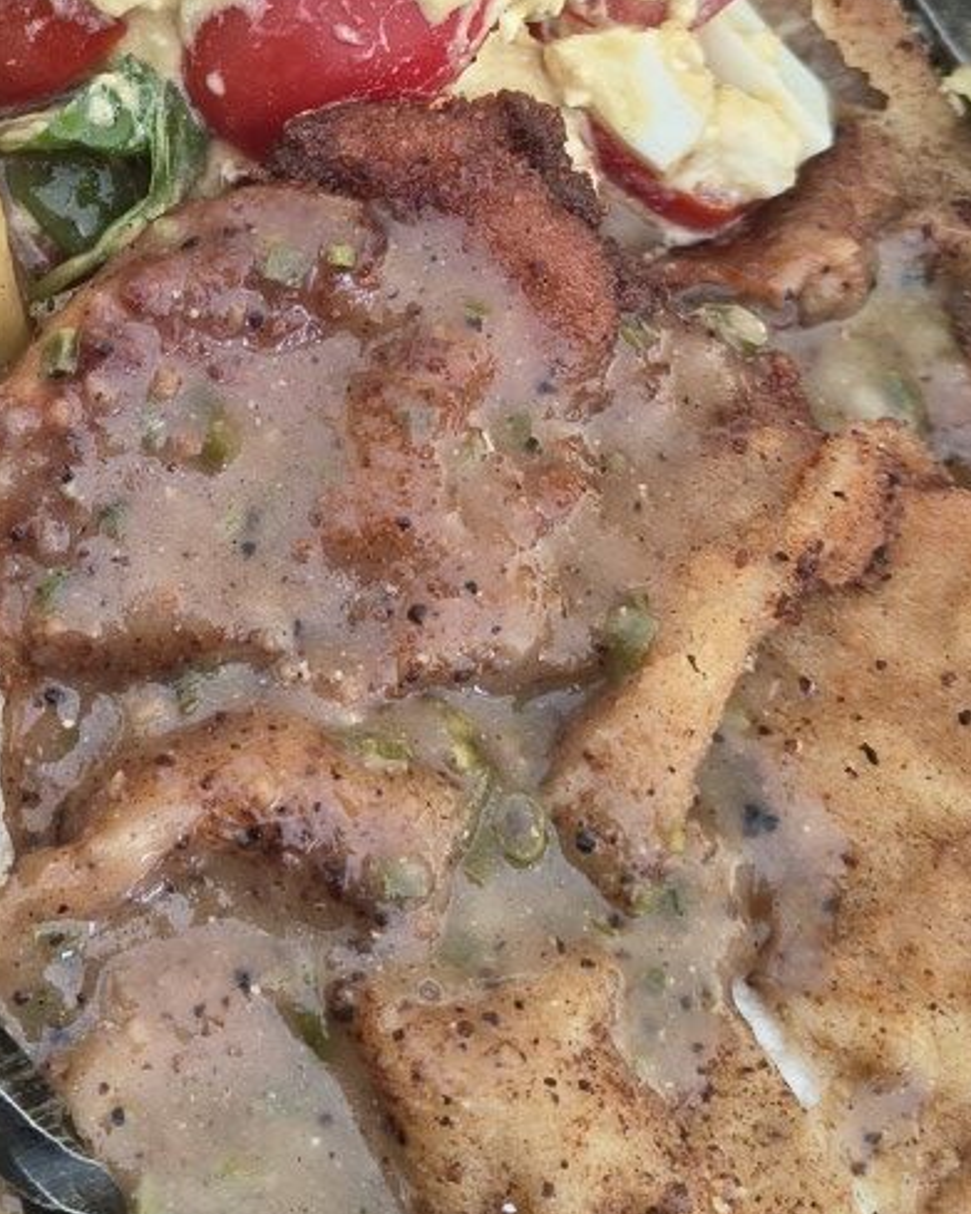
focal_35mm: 69
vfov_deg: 27.0
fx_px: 2479
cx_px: 97
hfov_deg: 21.7
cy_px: 261
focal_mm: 5.56
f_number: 1.8
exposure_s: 1/100
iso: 268
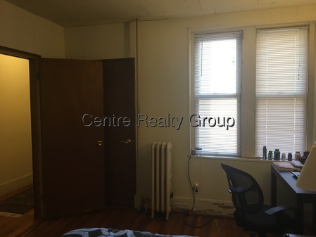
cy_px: 118
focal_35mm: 29
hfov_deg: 61.6
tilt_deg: -2.2
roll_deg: +0.0
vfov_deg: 48.2
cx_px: 158
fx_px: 265
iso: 64
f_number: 2.2
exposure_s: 1/30
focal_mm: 4.15
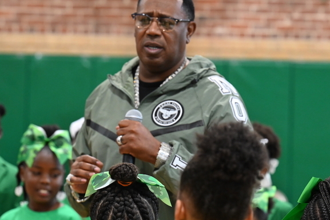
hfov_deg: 9.9
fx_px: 1906
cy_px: 94
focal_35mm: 208
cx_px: 201
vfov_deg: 6.6
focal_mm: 120
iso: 3200
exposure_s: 1/320
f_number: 4.5
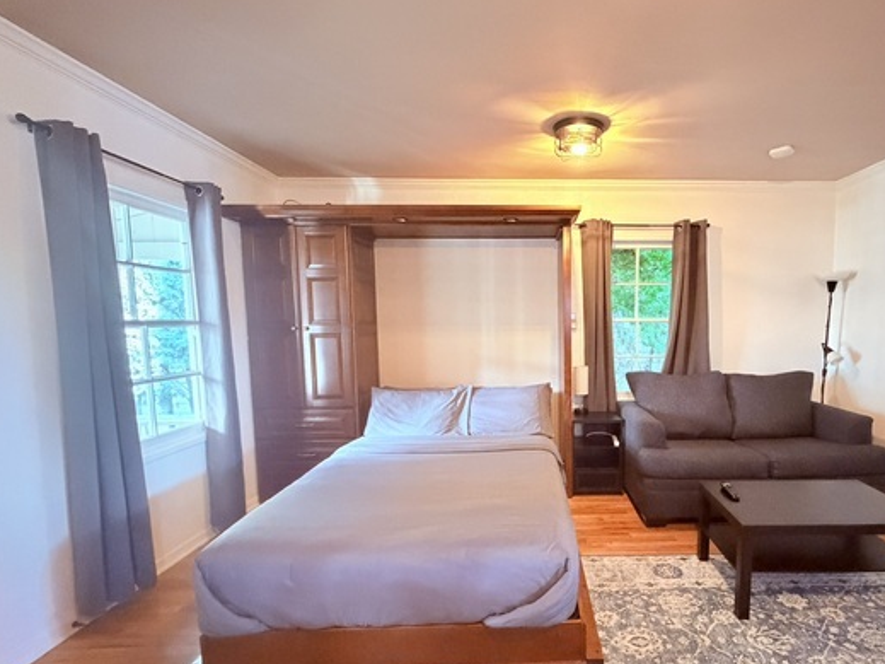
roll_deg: +0.2
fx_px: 460
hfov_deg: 86.3
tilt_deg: -4.8
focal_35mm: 18
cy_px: 364
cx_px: 545
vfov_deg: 71.4
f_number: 2.2
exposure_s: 1/60
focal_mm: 2.22
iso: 1250
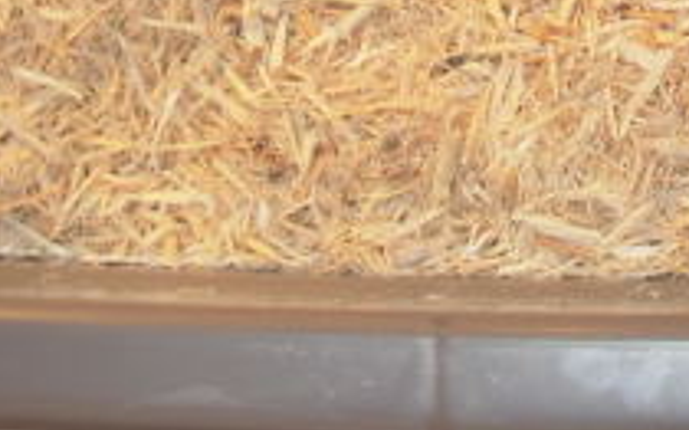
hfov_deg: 16.8
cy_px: -226
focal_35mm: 123
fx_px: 2308
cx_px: 571
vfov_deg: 10.3
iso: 50
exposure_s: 1/32
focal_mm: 6.3
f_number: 2.9
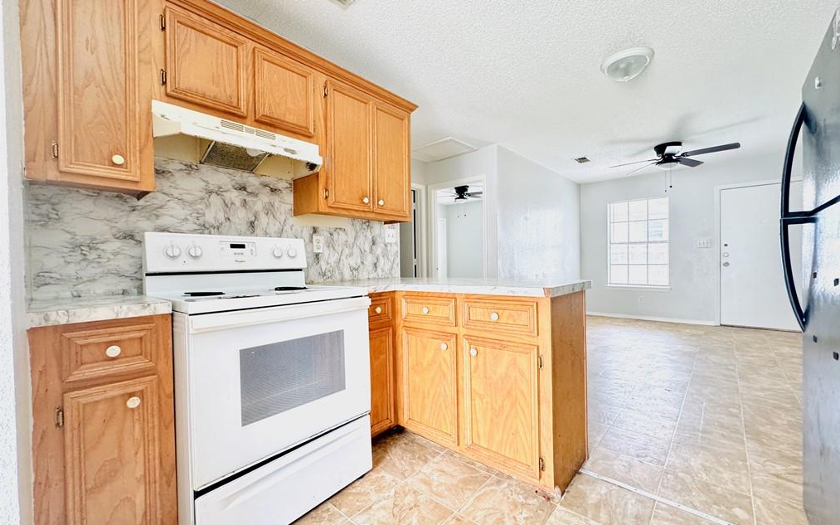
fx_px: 343
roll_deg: +0.0
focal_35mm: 15
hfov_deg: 101.5
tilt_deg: -1.1
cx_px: 420
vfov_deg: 74.8
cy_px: 265
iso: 320
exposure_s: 1/68
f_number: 2.2
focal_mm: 2.22
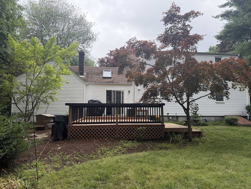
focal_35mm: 24
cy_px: 94
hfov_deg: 71.6
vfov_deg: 56.8
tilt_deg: +5.8
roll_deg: +0.3
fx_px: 174
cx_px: 126
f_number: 1.78
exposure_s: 1/539
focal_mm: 6.76
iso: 100
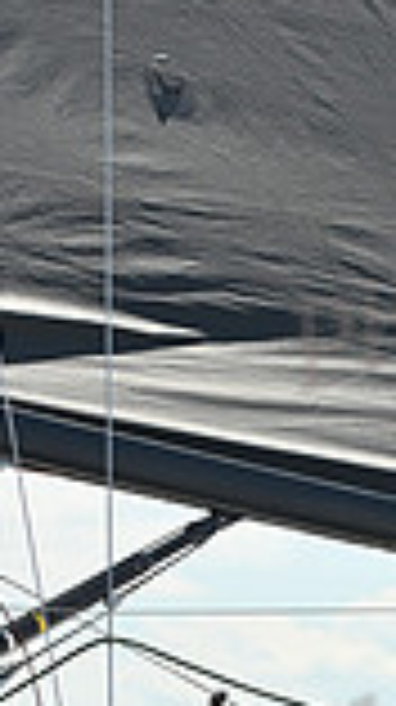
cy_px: 861
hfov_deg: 4.0
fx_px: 5447
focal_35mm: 291
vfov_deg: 7.4
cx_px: 1161
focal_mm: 75
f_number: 7.1
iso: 250
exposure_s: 1/1600
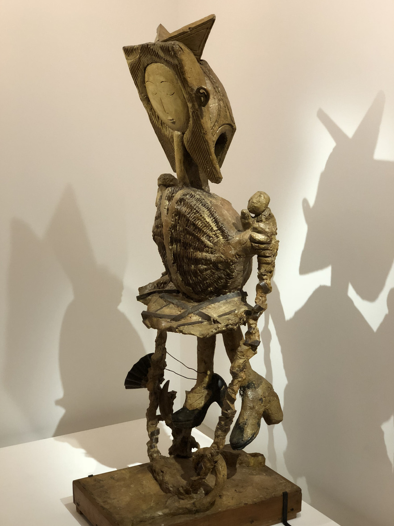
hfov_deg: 27.5
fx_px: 804
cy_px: 267
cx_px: 197
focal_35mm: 53
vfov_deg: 36.2
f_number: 2.4
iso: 125
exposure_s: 1/25
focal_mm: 6
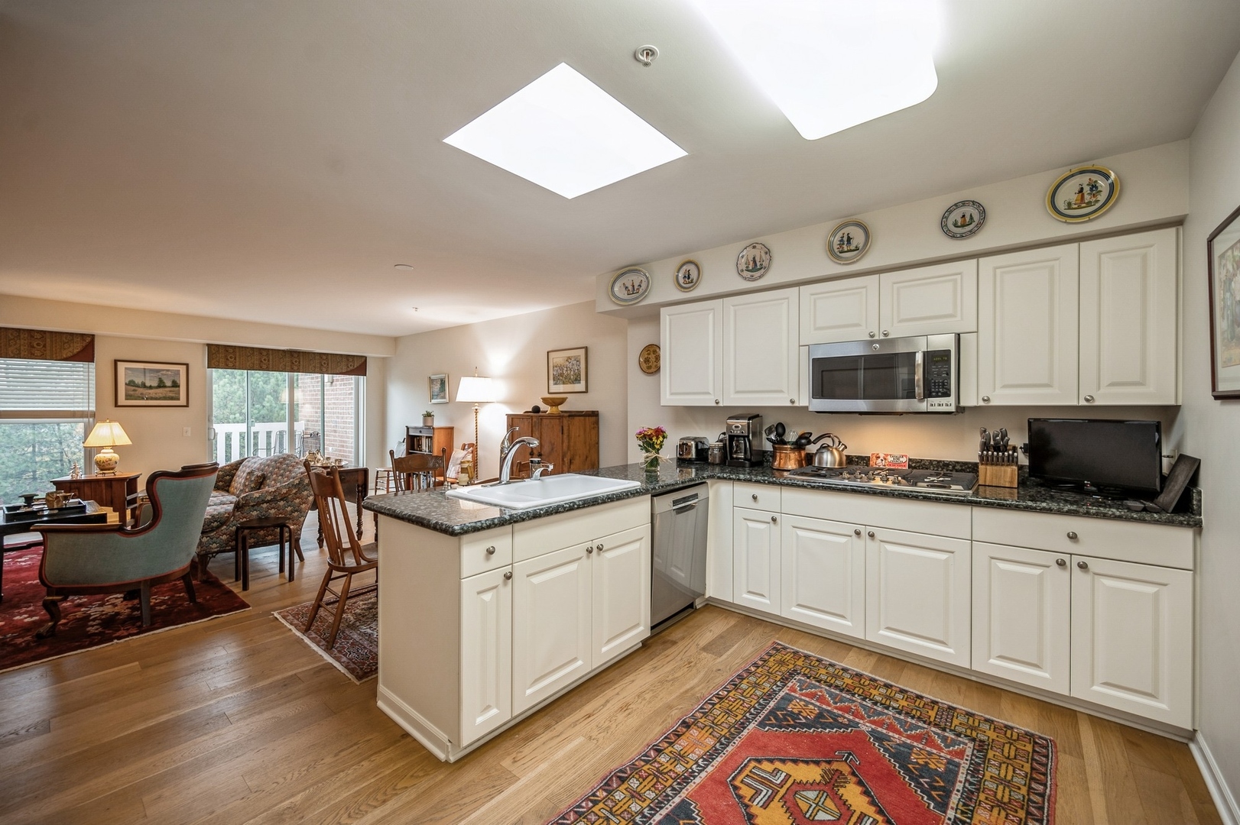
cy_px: 412
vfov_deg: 81.2
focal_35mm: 14
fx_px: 482
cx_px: 620
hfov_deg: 104.3
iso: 200
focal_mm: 14
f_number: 4.5
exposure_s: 1/5
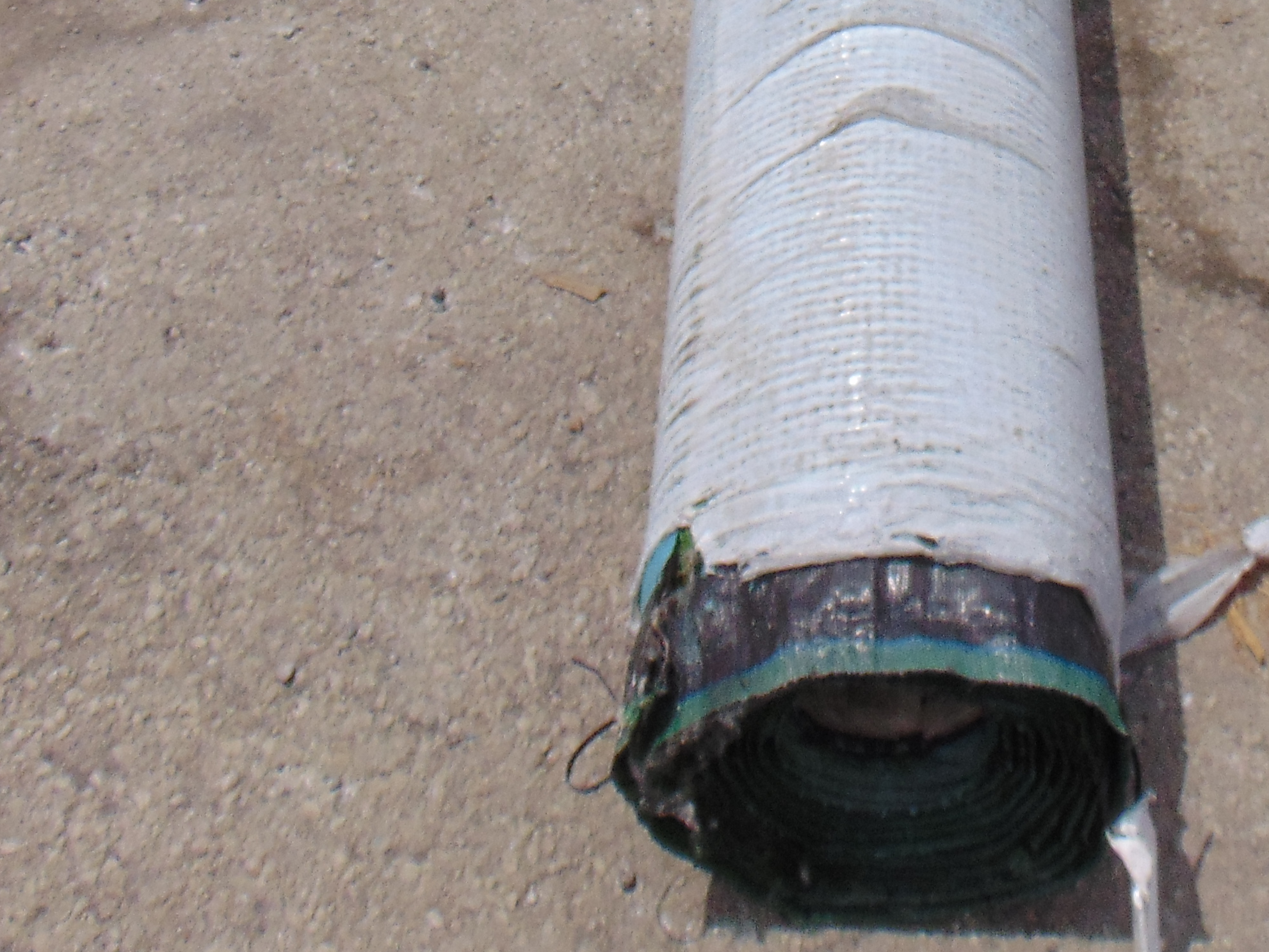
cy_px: -215
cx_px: 878
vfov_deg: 20.9
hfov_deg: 29.5
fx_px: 2383
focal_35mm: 65
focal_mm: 4.5
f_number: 7.7
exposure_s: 1/500
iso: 80
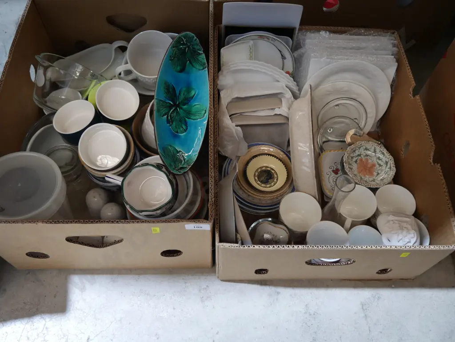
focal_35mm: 32
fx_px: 421
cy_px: 171
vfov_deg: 44.2
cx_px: 228
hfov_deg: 56.8
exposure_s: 1/60
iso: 800
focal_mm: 16
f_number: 3.6
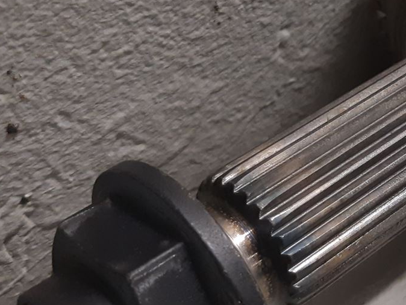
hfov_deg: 23.8
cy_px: 128
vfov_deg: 18.7
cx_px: 388
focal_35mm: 79
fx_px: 927
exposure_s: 1/50
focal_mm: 3.93
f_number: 1.7
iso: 160
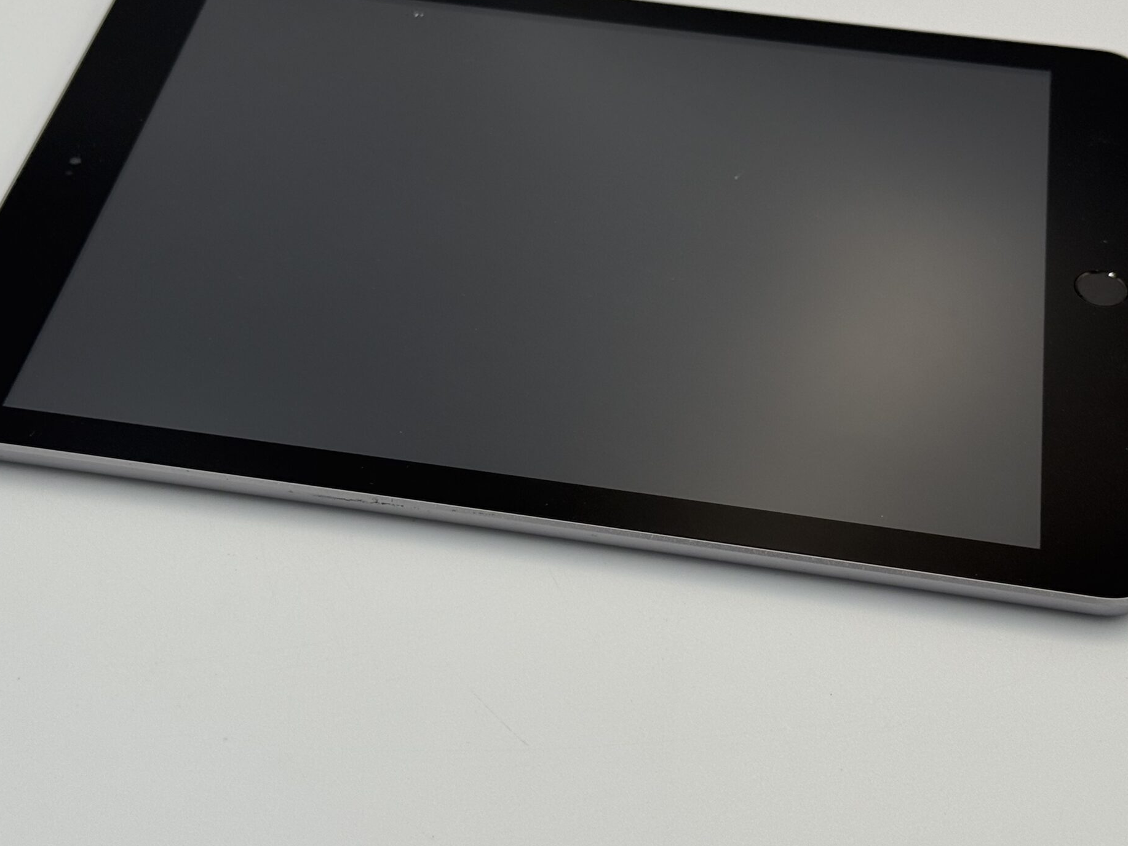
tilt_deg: -42.4
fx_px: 2184
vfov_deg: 21.9
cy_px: 338
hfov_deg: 29.0
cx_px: 563
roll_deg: -1.1
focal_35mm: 67
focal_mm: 6.76
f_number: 1.78
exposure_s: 1/778
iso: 64
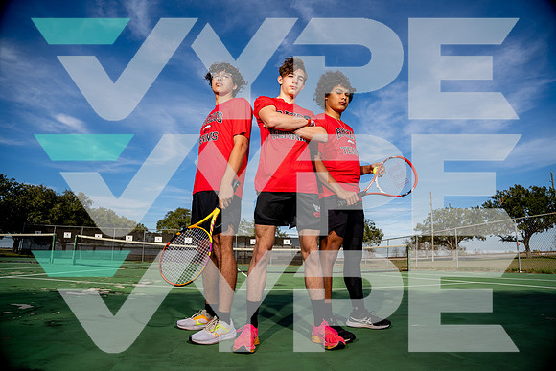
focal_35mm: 20
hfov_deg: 84.0
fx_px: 309
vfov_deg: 62.0
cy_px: 186
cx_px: 278
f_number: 4
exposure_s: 1/1250
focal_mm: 20
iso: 100
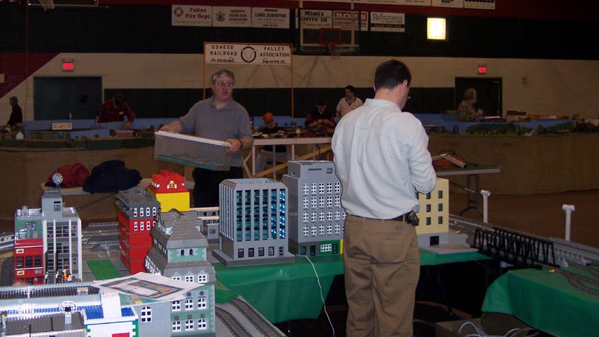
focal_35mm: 47
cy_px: 115
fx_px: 747
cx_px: 265
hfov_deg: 43.6
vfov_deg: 25.3
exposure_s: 1/30
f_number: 2.8
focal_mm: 8
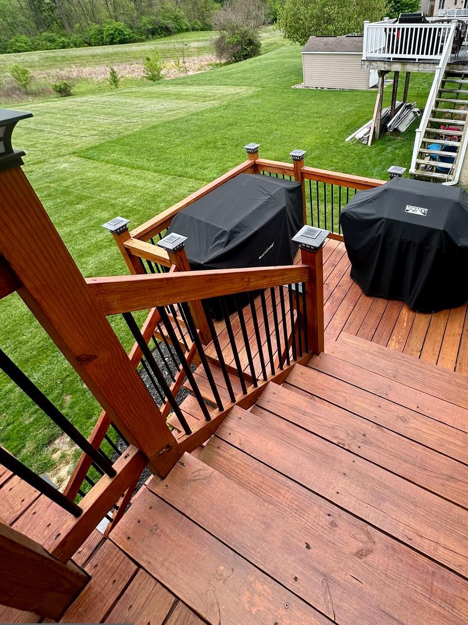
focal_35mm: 19
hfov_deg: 66.7
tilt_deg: -35.5
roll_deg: +0.1
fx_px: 343
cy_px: 245
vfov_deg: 83.4
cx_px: 314
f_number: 2.2
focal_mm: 2.22
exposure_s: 1/222
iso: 40
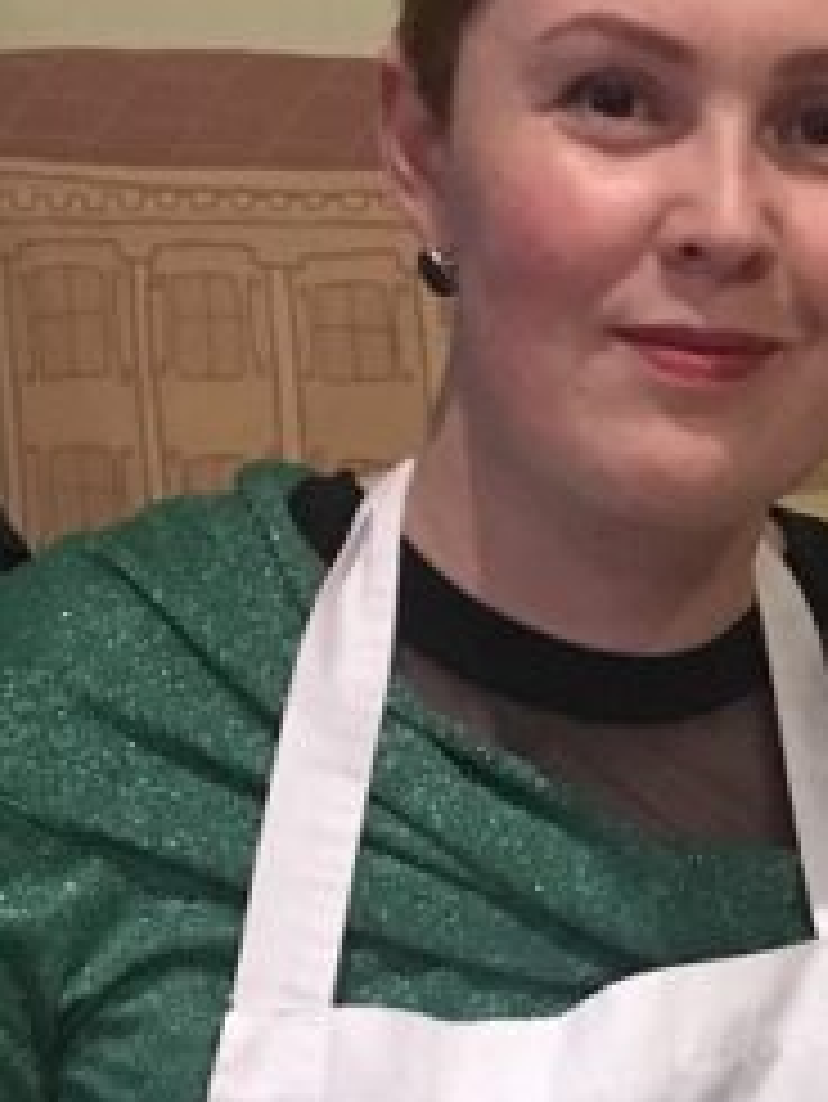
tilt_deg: -11.6
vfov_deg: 16.2
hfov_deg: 11.9
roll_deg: -0.1
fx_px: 3856
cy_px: 855
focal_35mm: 121
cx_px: 1071
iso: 640
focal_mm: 4.15
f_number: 2.2
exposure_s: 1/17
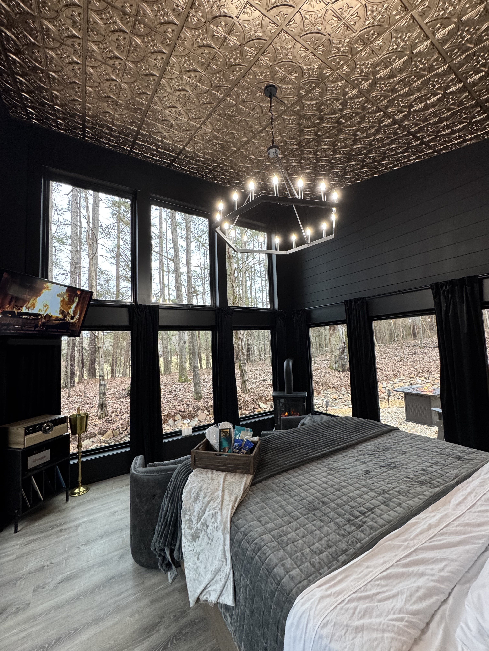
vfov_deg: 102.1
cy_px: 326
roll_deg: +3.0
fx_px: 264
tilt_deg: +5.8
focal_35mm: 14
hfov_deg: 85.7
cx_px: 244
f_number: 2.2
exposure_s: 1/60
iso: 250
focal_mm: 2.22
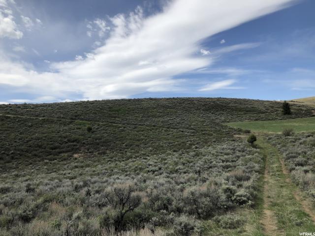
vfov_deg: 49.7
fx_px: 255
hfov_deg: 63.4
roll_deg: +1.8
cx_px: 158
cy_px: 118
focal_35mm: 28
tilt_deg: -0.4
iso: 20
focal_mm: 3.99
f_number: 1.8
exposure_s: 1/3003
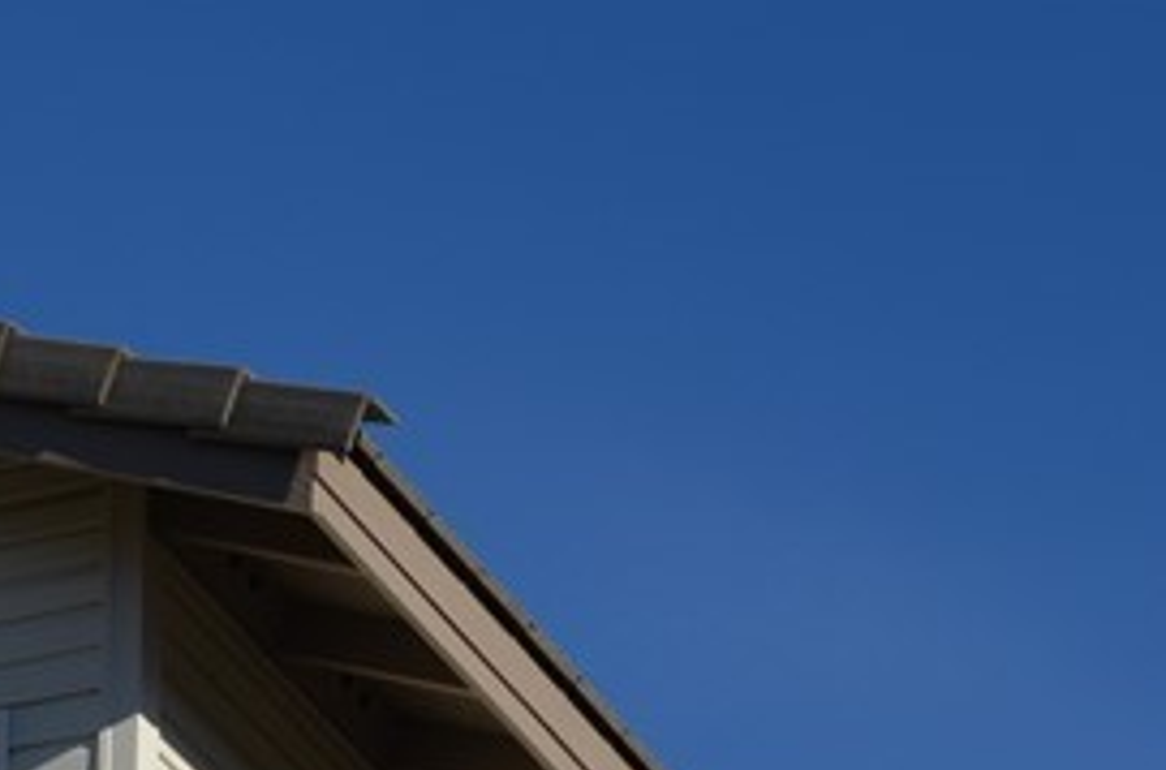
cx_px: 596
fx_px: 7008
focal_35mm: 217
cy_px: 1336
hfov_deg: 9.5
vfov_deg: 6.2
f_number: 9
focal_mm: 36
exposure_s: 1/320
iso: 100
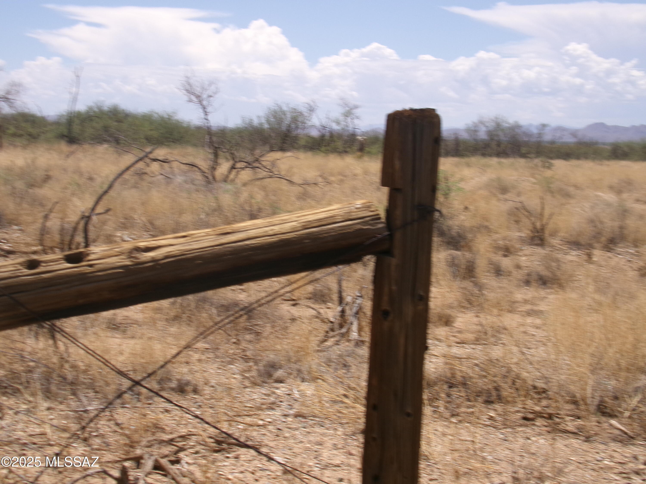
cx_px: 323
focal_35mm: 69
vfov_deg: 21.3
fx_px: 1288
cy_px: 242
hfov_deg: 28.2
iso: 100
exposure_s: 1/80
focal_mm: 12.3
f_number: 13.99
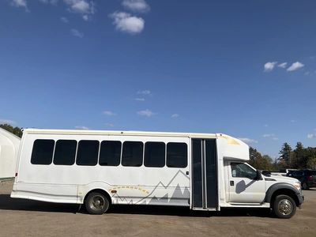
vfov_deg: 48.2
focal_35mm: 29
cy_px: 118
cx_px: 158
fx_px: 265
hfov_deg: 61.7
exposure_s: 1/3788
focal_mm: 3
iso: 25
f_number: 1.8
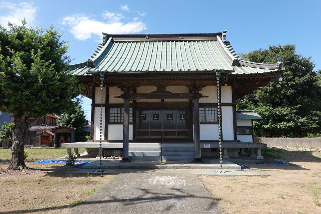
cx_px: 160
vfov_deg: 53.1
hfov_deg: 73.7
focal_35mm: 24
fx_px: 214
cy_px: 107
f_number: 5.6
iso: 125
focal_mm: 9
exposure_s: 1/320
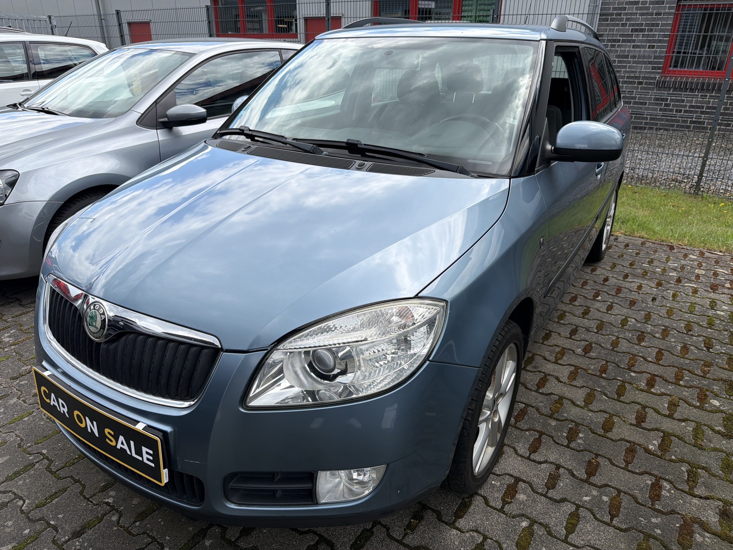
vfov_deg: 56.8
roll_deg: -1.6
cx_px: 366
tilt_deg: -22.6
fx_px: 508
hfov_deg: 71.6
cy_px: 275
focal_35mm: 24
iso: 80
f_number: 1.78
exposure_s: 1/2445
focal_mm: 6.76
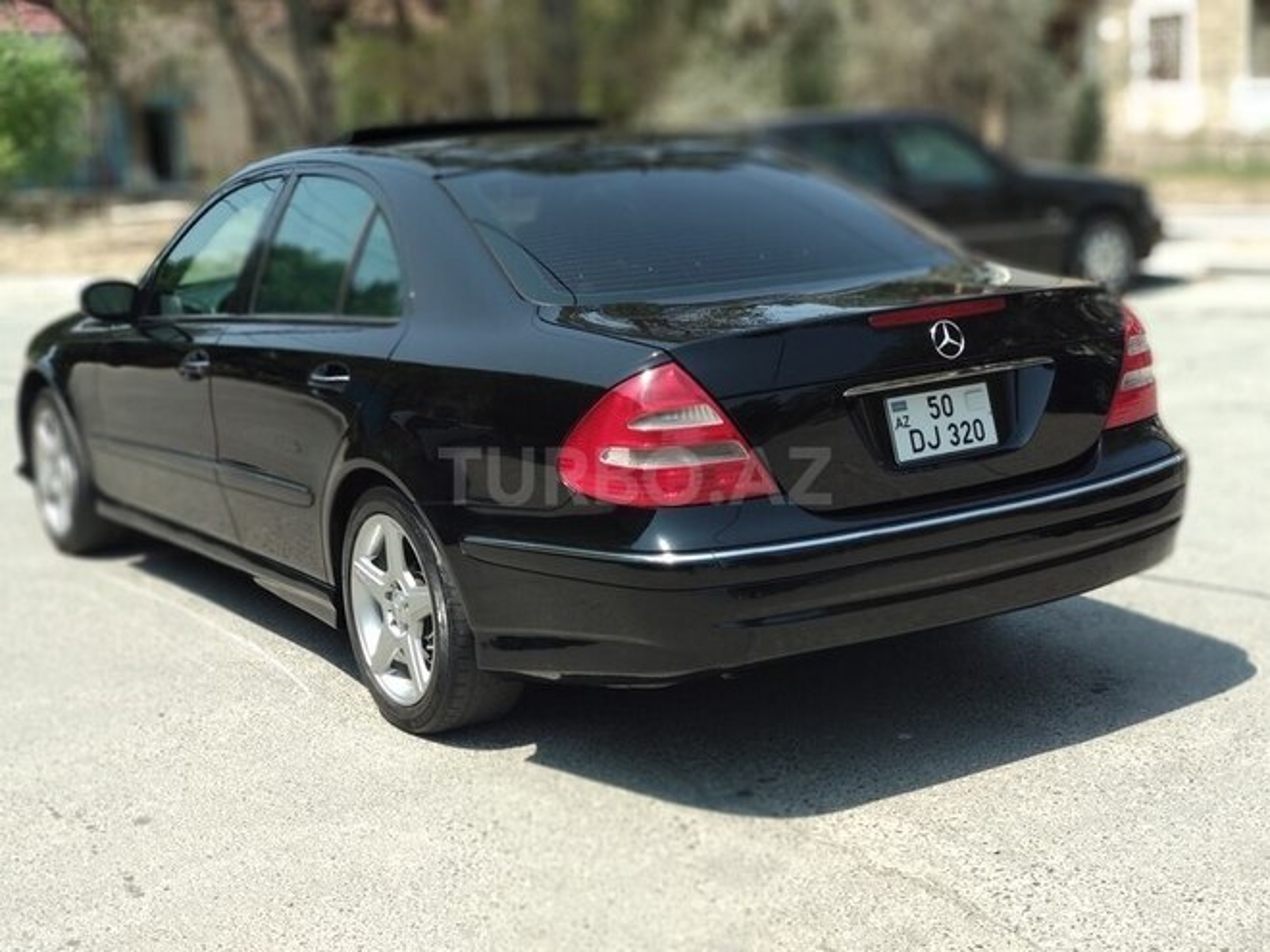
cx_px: 635
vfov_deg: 28.0
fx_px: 1908
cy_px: 476
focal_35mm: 52
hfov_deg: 36.8
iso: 100
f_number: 2.6
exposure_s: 1/382
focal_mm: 5.99
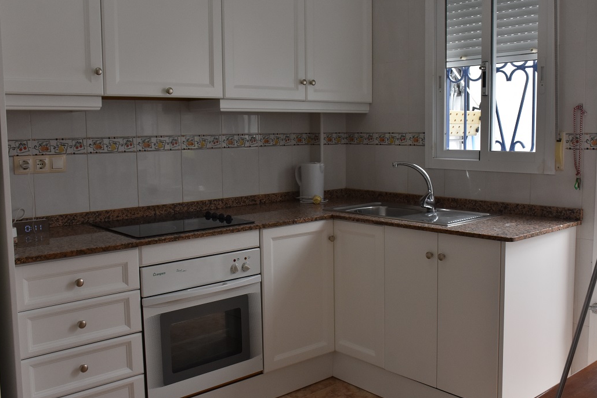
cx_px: 310
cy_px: 189
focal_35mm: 35
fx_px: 580
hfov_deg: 54.4
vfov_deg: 37.8
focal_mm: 20
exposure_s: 1/250
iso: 800
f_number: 8
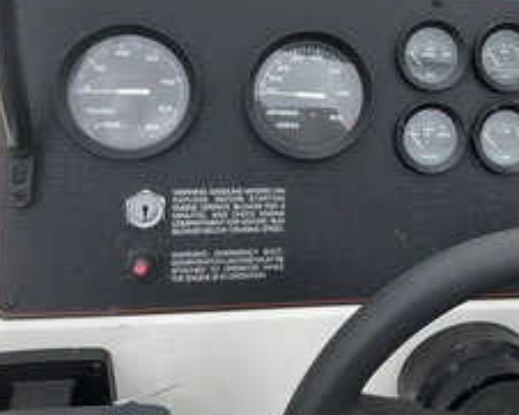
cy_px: 96
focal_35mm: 50
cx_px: 395
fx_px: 768
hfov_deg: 36.4
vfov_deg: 29.7
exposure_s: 1/728
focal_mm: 3
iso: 25
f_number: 1.8
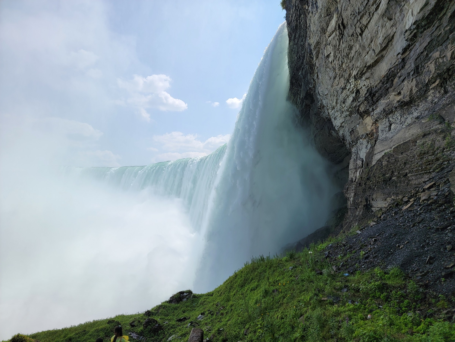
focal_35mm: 24
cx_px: 228
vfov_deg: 56.8
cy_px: 171
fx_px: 315
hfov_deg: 71.6
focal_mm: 6.7
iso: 16
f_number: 1.8
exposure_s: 1/1422
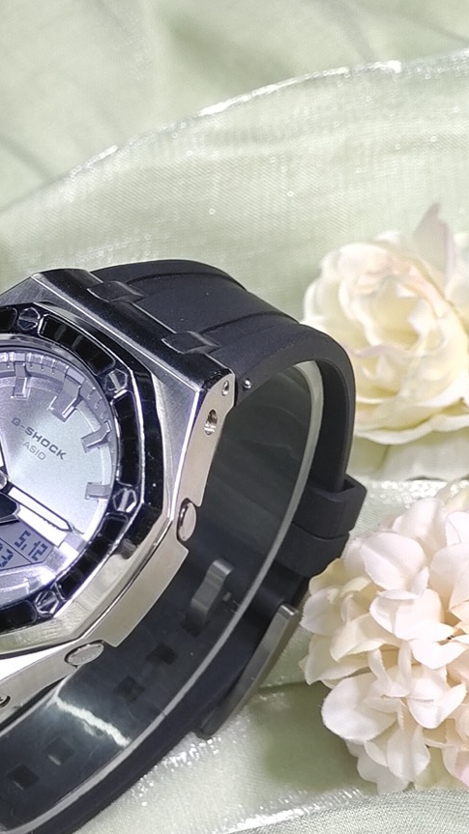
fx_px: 2234
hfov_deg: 11.9
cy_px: 565
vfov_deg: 21.1
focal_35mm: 101
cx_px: 60
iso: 58
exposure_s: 1/100
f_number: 2.08
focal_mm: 7.55
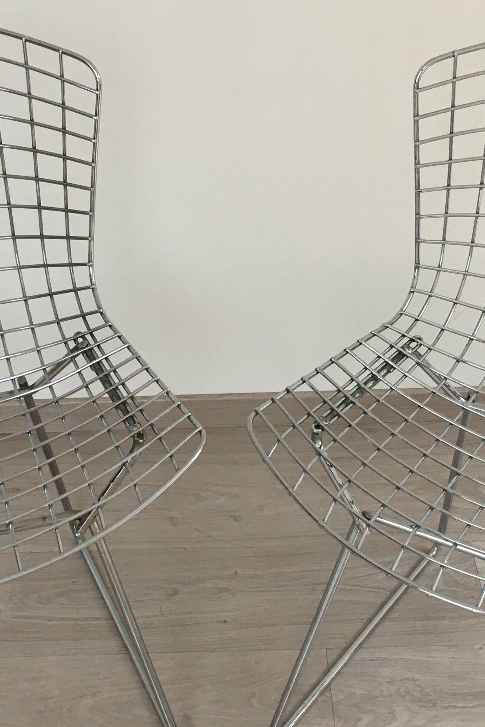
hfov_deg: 21.9
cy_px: 453
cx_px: 232
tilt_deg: -40.2
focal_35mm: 62
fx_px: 1252
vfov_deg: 32.2
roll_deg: -0.2
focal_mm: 4.15
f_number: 2.2
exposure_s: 1/33
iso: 32
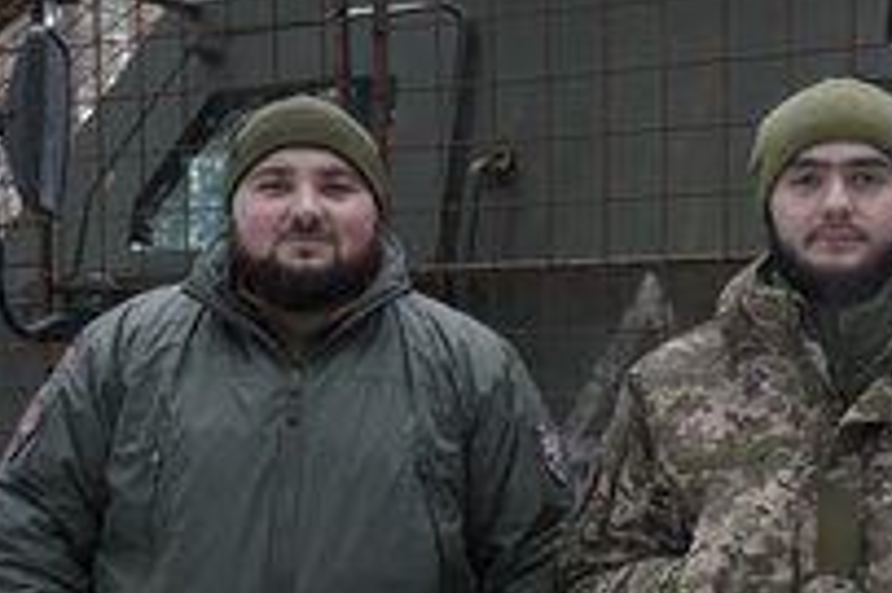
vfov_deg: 19.6
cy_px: 411
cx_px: 571
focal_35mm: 69
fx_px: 1708
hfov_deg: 29.1
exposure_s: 1/50
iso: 1600
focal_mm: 35
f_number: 4
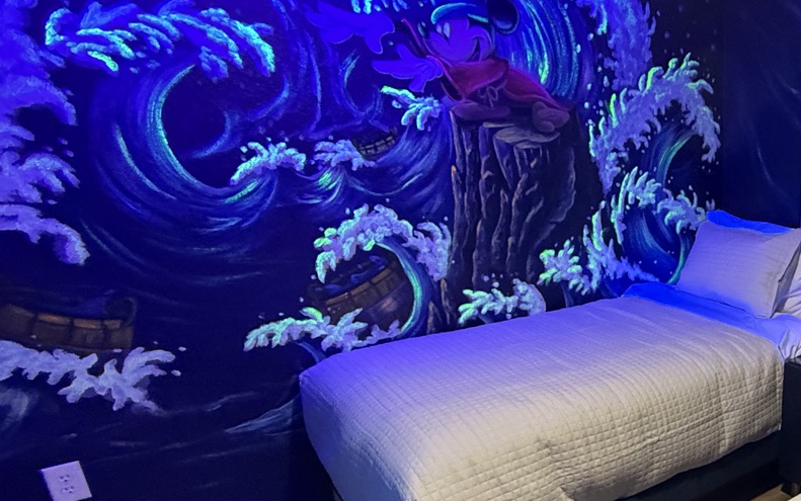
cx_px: 729
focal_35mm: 30
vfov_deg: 40.9
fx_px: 655
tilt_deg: -21.8
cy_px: 360
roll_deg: +0.2
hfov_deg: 54.3
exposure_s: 1/60
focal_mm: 2.22
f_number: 2.2
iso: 500
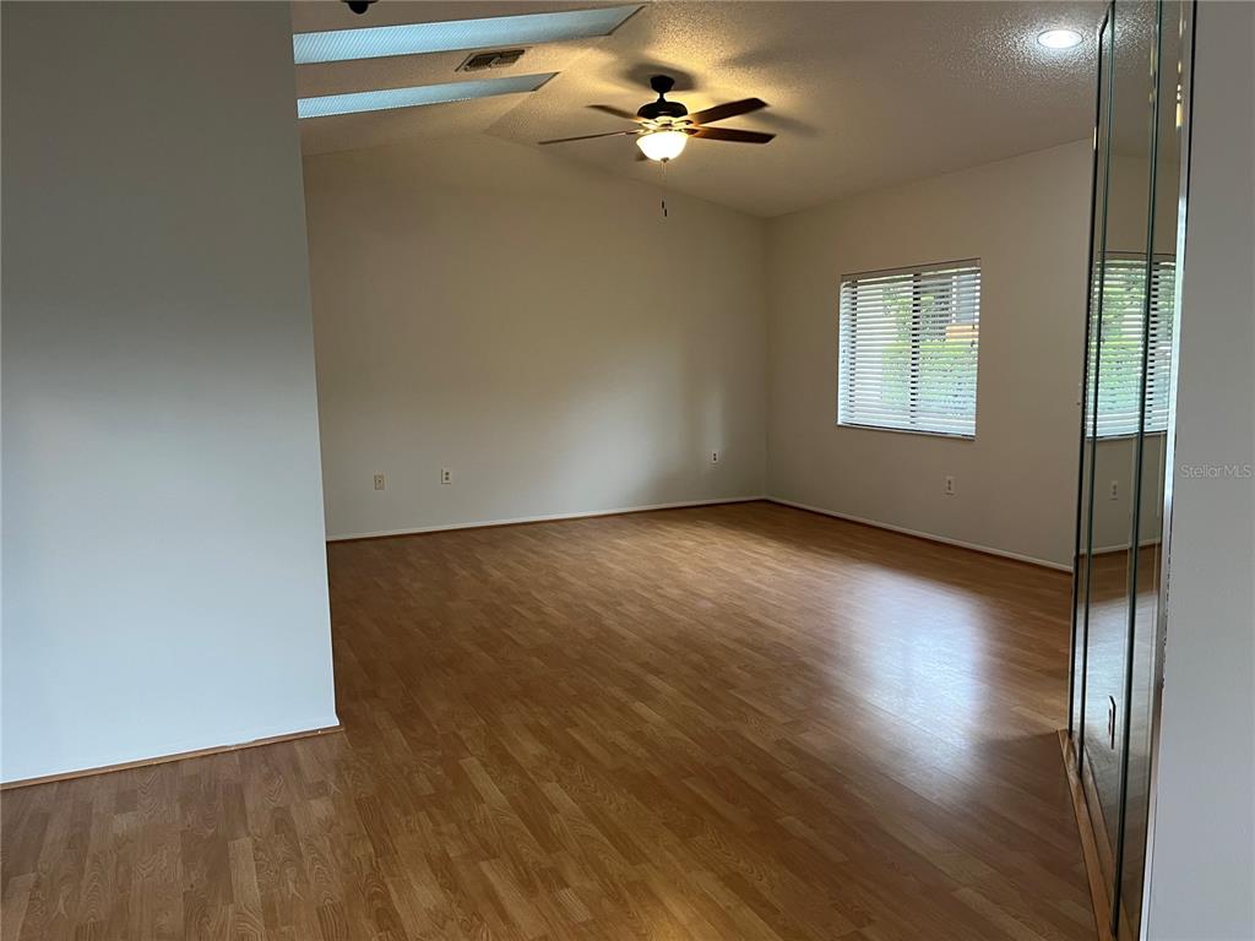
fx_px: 943
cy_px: 470
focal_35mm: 26
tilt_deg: -7.5
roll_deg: +1.0
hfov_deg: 67.3
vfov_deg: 53.1
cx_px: 628
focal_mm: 5.1
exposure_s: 1/60
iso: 160
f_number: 1.6
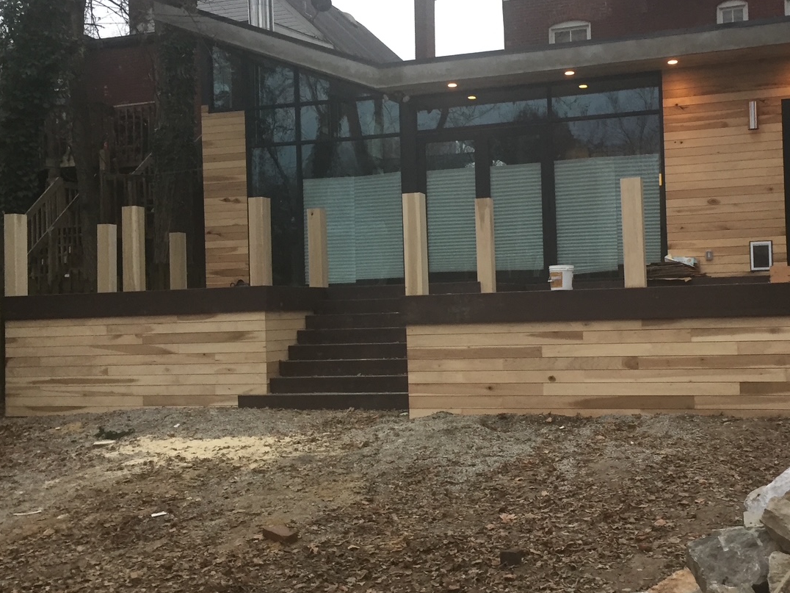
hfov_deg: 42.8
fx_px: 1004
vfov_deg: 32.9
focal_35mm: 44
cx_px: 461
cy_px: 278
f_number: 2.2
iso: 50
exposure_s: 1/30
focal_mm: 4.15
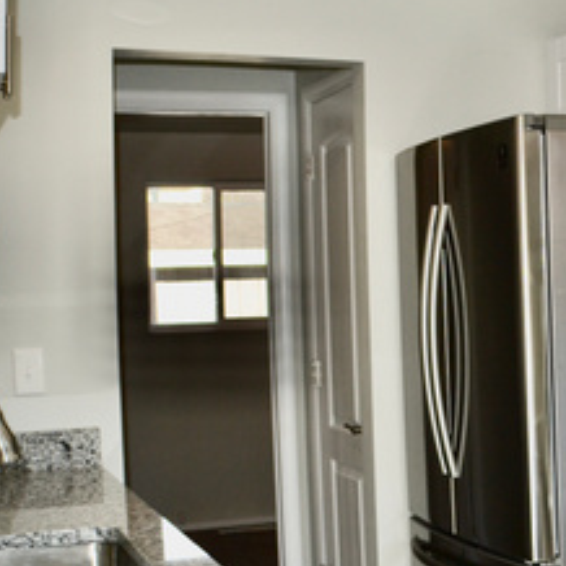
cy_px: 300
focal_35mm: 90
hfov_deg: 18.6
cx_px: 613
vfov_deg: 19.3
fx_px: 1665
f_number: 4
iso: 100
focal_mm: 24
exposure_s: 1/125
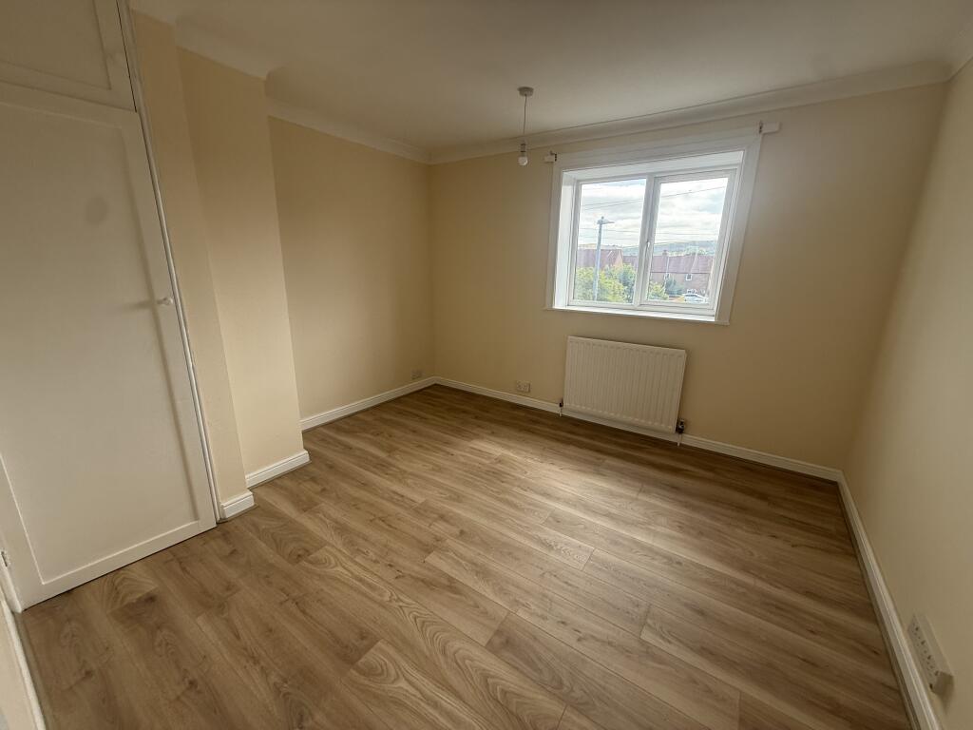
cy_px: 365
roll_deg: -0.8
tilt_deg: -14.0
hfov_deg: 102.1
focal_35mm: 14
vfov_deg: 85.7
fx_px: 394
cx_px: 486
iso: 64
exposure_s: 1/233
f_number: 2.2
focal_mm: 2.22
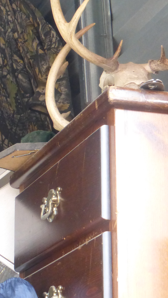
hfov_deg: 8.9
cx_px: -9
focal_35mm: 135
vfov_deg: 15.9
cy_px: 90
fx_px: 1069
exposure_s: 1/60
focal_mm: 9.7
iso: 400
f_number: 4.6
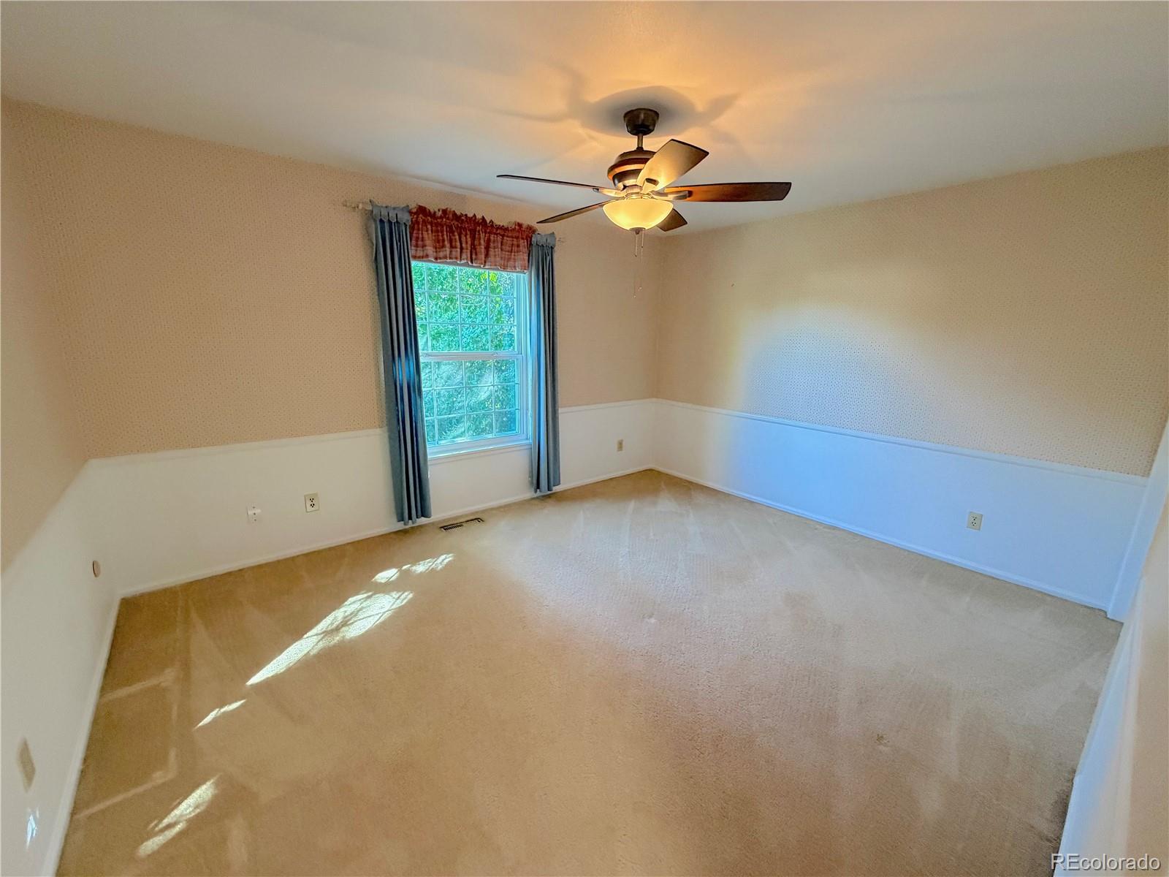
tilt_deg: -13.6
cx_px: 584
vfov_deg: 85.7
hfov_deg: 102.1
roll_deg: -1.8
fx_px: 473
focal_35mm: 14
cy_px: 438
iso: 500
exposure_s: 1/60
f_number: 2.2
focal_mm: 2.22
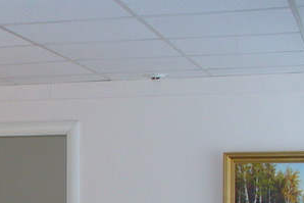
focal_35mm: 120
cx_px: -132
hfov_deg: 15.9
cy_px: 266
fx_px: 1014
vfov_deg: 11.1
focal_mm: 6.1
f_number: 2.8
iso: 100
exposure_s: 1/10
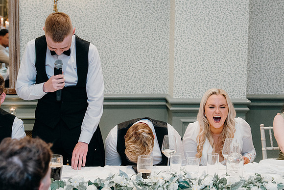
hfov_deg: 25.7
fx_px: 623
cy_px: 95
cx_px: 142
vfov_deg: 17.3
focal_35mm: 79
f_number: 3.5
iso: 2500
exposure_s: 1/160
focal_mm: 53
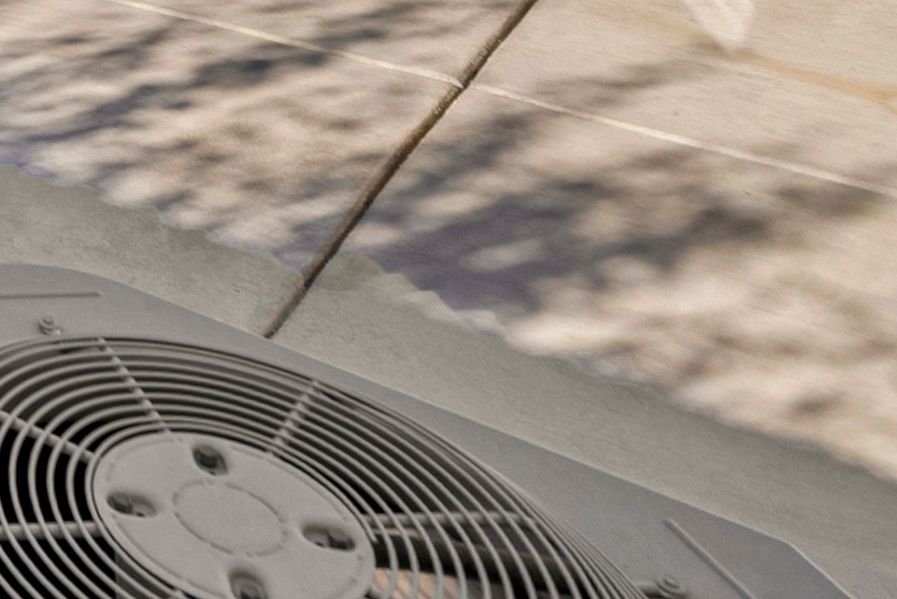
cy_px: -571
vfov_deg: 16.6
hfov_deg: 21.8
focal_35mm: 64
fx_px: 1595
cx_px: -662
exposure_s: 1/125
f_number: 9
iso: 400
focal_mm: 16
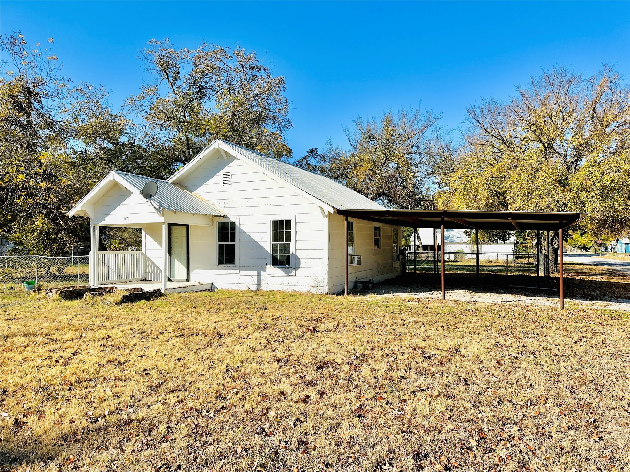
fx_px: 437
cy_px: 236
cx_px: 315
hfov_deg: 71.6
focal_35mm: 24
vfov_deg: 56.8
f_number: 1.78
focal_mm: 6.86
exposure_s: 1/4545
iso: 80
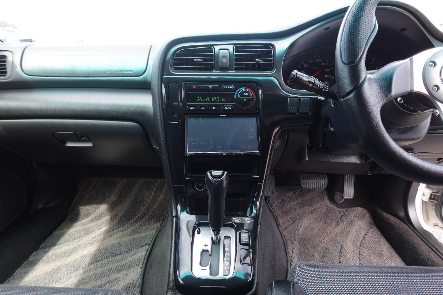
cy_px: 148
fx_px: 246
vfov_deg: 61.9
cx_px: 222
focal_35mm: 20
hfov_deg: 84.0
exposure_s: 1/160
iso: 125
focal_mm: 7.6
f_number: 2
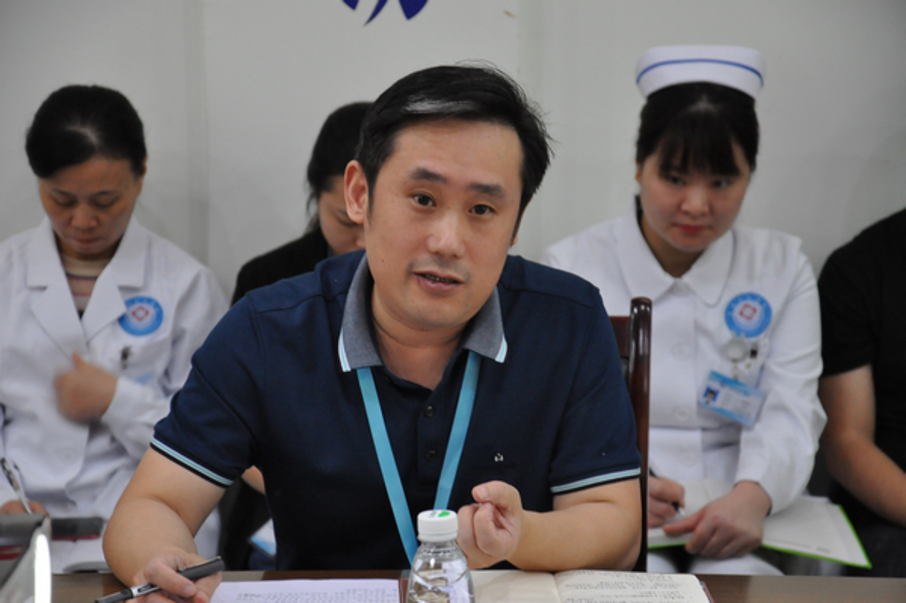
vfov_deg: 11.4
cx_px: 453
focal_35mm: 120
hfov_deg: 17.1
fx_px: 3017
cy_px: 302
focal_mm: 80
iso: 1600
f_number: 5.3
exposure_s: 1/25
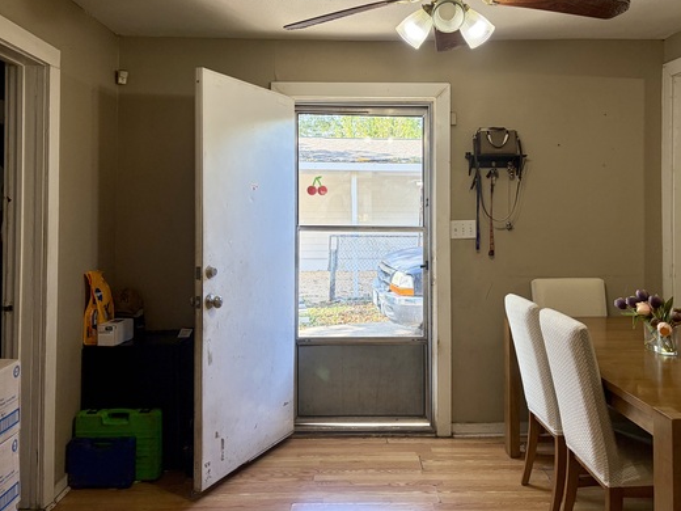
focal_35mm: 32
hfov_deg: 56.7
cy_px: 200
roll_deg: +0.6
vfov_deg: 43.9
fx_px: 630
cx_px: 369
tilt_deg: +0.8
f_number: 1.6
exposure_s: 1/134
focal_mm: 5.96
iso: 125
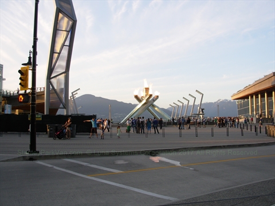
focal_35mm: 38
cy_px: 103
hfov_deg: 49.0
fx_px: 302
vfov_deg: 37.7
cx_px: 138
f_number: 2.9
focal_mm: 6.3
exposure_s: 1/144
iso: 50
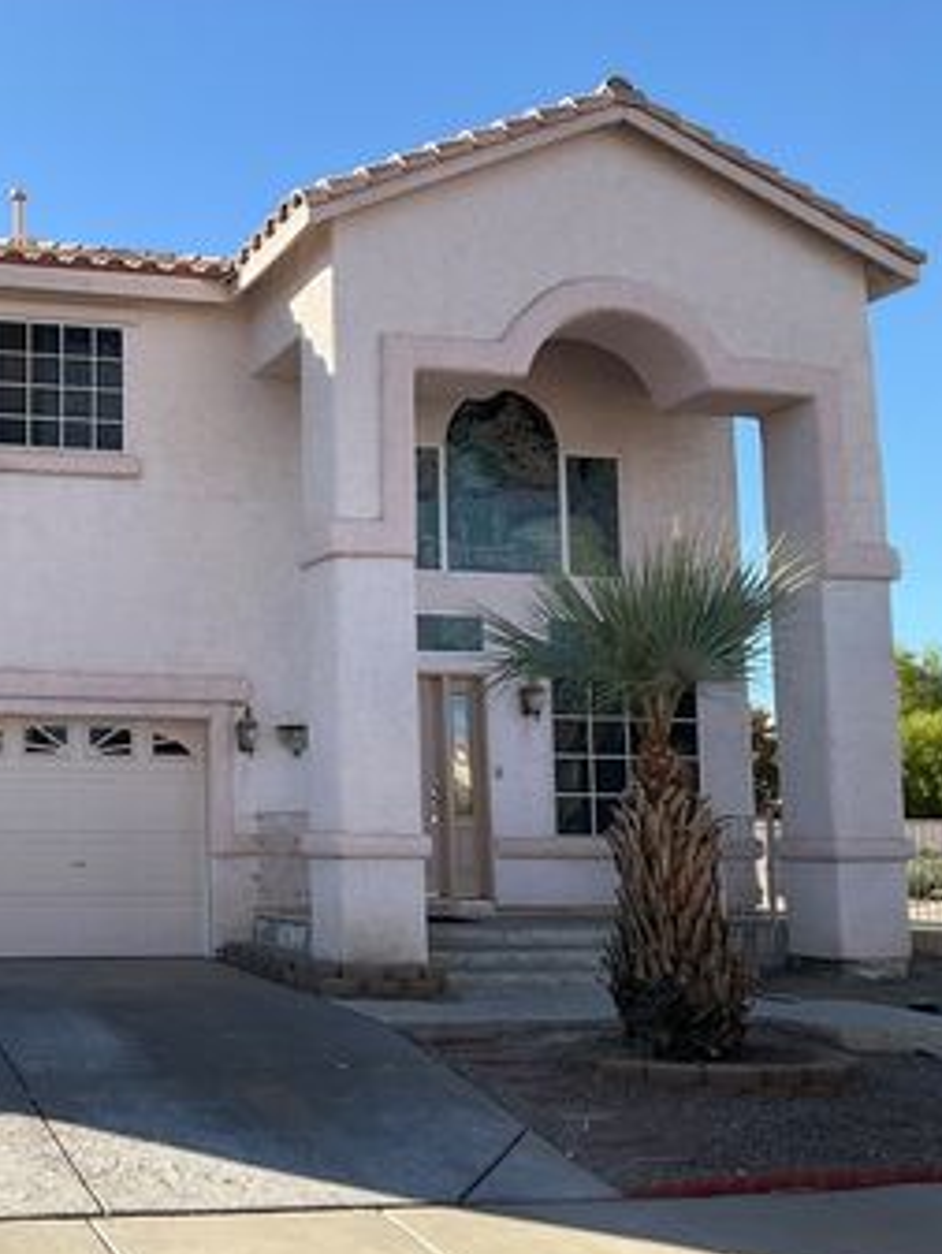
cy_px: 664
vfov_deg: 43.8
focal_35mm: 43
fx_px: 1559
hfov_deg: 31.5
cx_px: 34
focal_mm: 3
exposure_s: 1/1279
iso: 25
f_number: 1.8
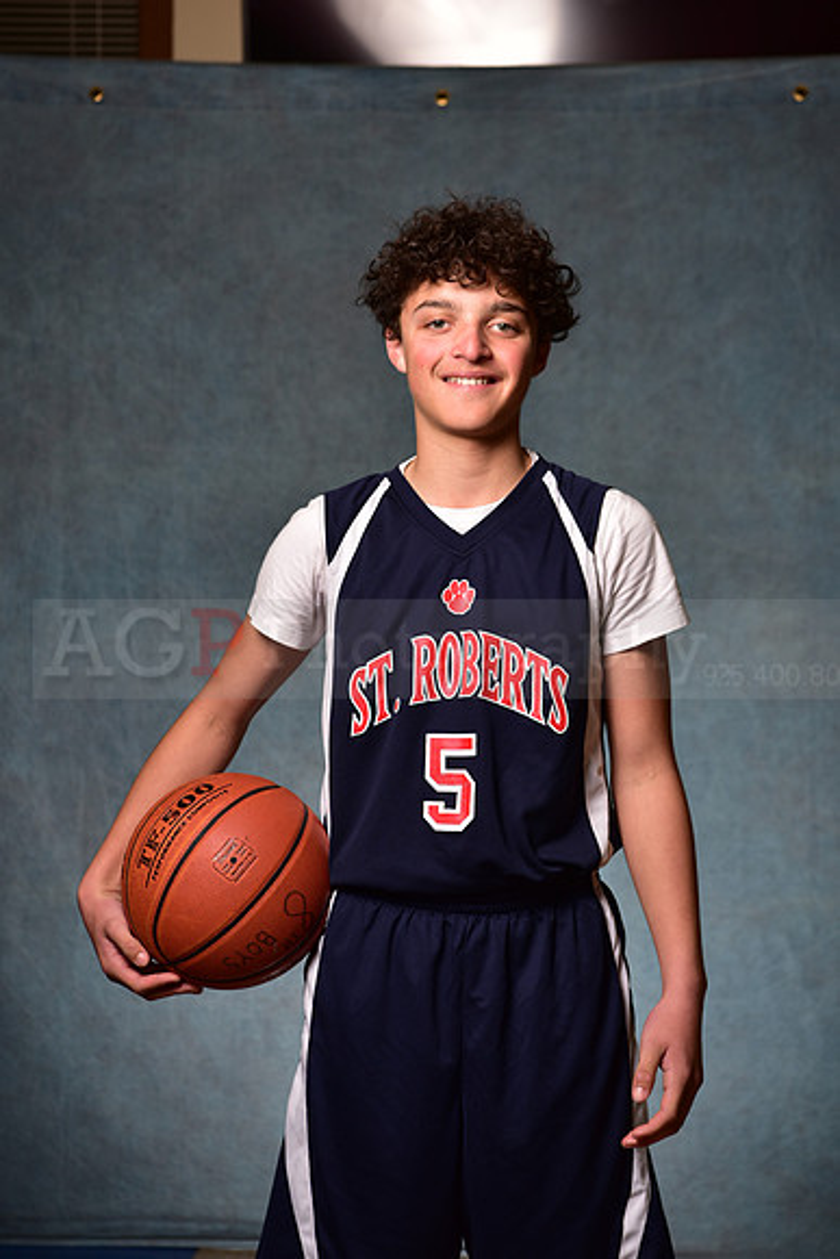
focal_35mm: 70
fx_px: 2448
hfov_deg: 19.5
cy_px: 630
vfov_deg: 28.8
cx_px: 420
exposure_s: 1/200
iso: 100
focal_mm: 70
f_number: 5
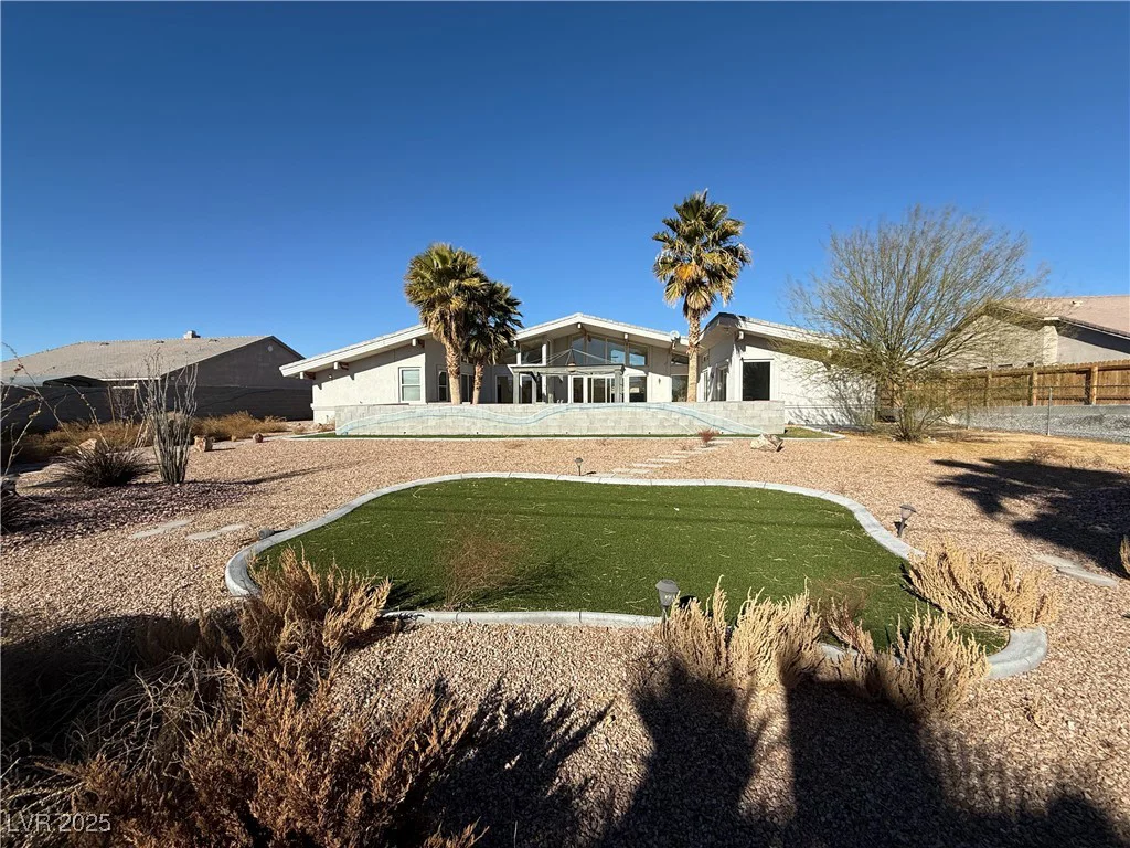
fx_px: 457
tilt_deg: -2.4
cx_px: 565
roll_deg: +0.4
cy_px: 424
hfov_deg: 102.1
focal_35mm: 14
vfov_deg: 85.7
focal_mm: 2.22
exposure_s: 1/3663
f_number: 2.2
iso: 50
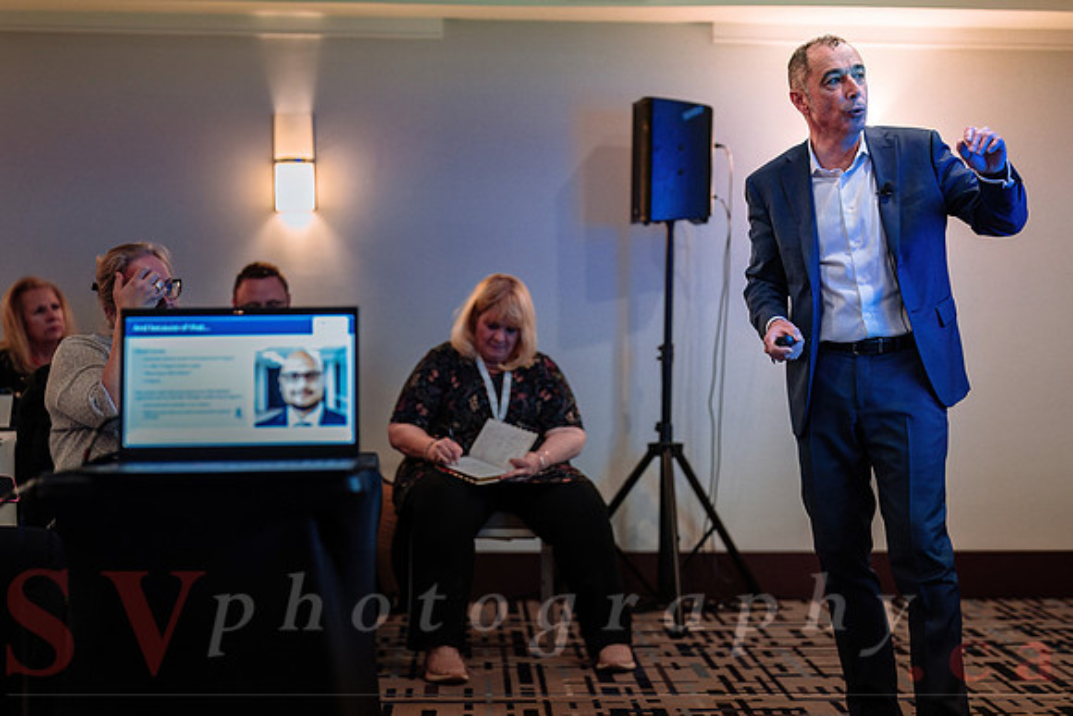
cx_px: 584
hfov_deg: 35.1
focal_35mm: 57
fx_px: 1694
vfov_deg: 23.8
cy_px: 309
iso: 1600
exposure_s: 1/400
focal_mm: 50
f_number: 1.6
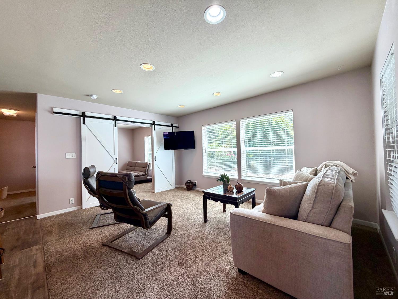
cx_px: 199
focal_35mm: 14
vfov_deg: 85.7
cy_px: 150
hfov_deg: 102.1
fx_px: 161
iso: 80
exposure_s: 1/120
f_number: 2.2
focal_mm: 2.22
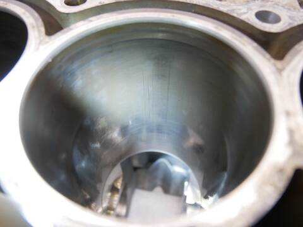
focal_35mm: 24
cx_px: 152
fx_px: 210
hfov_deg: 71.6
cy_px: 114
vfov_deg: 56.8
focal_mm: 12
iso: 1000
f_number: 3.5
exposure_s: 1/60
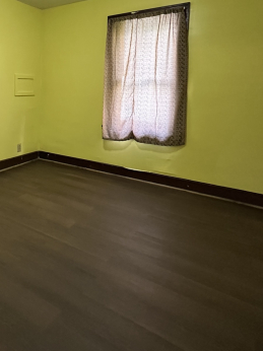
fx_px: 274
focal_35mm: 27
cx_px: 38
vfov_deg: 63.3
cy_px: 111
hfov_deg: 47.3
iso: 800
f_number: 2.2
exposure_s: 1/60
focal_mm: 2.22
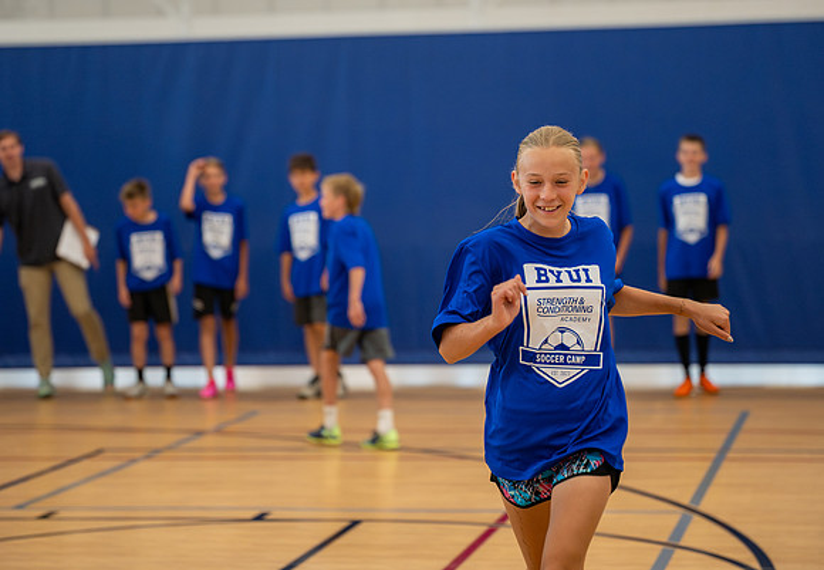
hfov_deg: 18.7
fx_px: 2506
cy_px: 269
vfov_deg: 13.0
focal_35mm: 108
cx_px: 422
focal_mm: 93
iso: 640
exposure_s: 1/400
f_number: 2.8
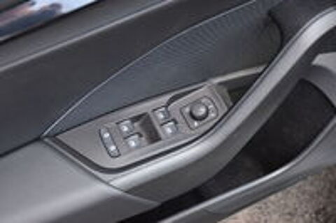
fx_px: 559
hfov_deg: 33.4
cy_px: 112
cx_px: 168
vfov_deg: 22.6
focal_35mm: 60
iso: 800
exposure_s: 1/60
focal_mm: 40
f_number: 4.5
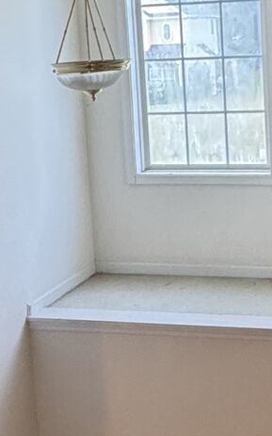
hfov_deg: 17.5
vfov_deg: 27.8
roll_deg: +3.5
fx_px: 877
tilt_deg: -10.1
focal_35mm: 74
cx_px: 218
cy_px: 178
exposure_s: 1/60
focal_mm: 2.22
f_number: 2.2
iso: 320
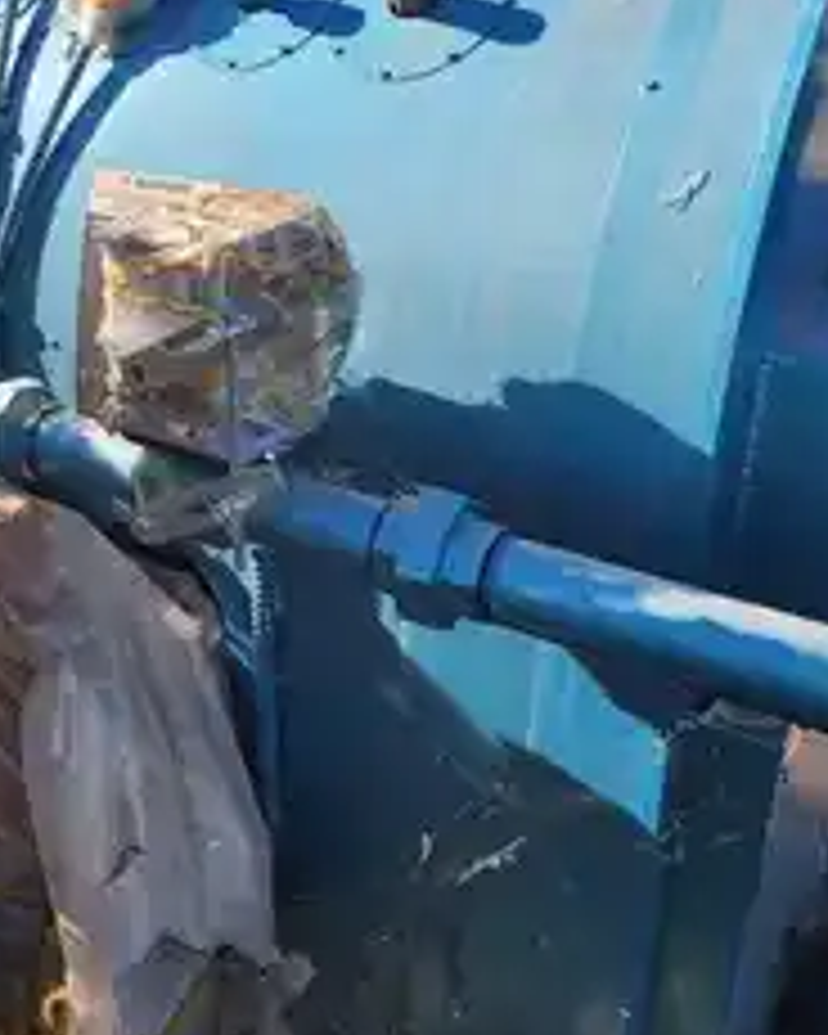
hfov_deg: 36.5
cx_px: 130
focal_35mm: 39
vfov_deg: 46.5
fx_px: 1195
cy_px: 396
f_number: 1.8
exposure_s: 1/548
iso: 12
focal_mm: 6.4
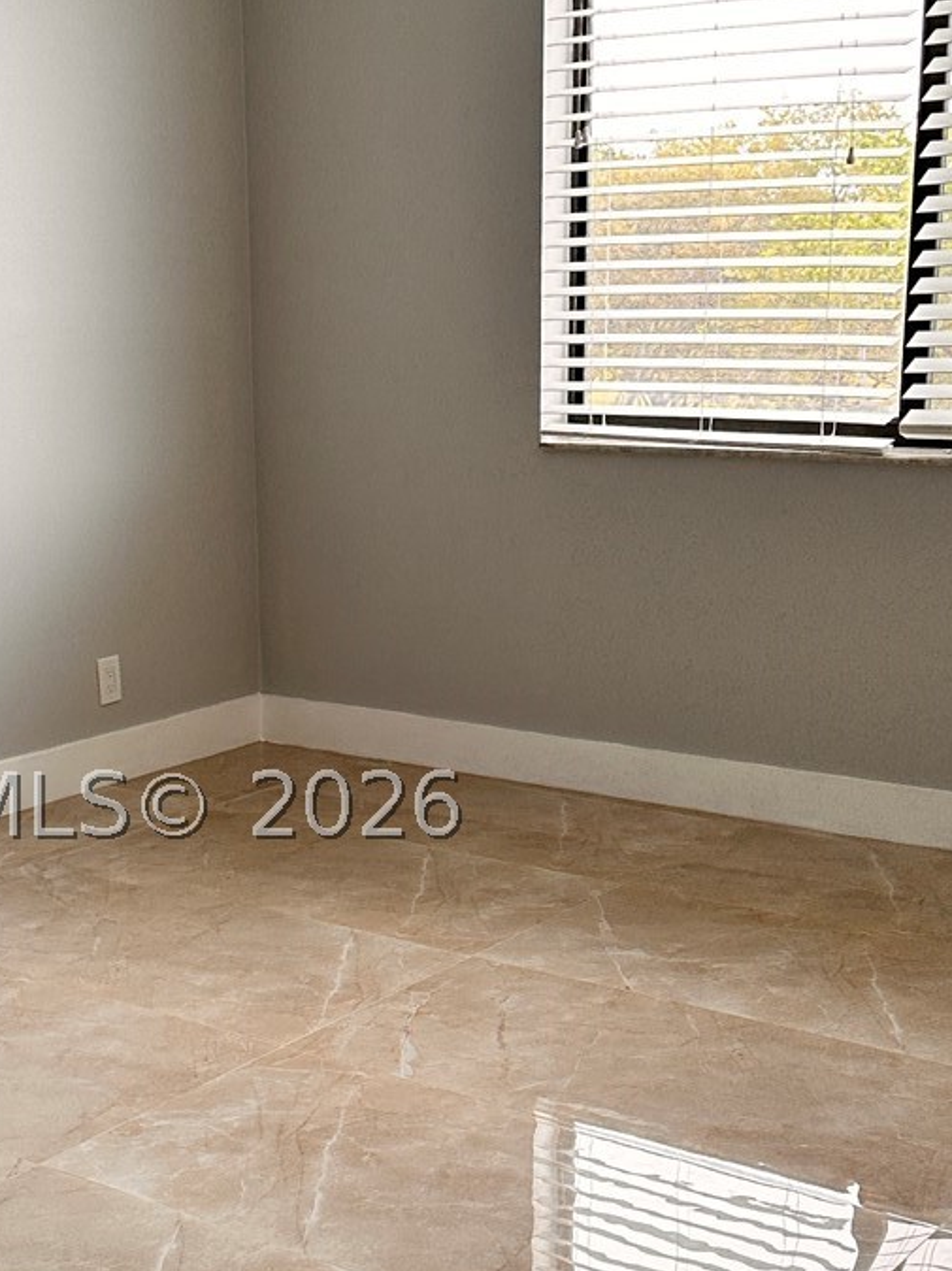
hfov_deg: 25.6
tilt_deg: -14.5
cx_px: 351
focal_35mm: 57
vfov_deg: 33.6
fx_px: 2091
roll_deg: +0.7
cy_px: 805
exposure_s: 1/120
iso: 160
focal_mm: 6.86
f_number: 1.78
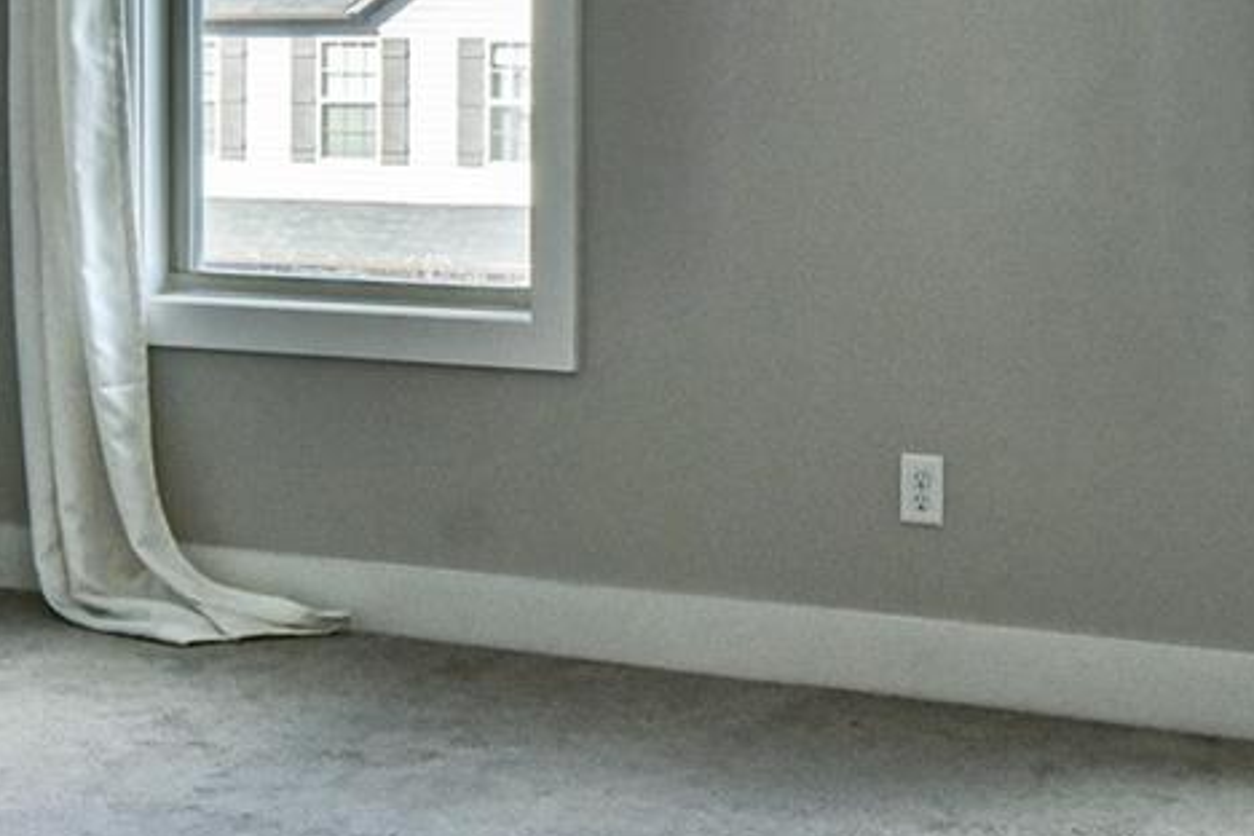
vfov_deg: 19.1
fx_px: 2438
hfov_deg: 28.8
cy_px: 67
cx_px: 536
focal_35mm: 70
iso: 1600
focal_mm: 16
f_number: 9
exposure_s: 1/320
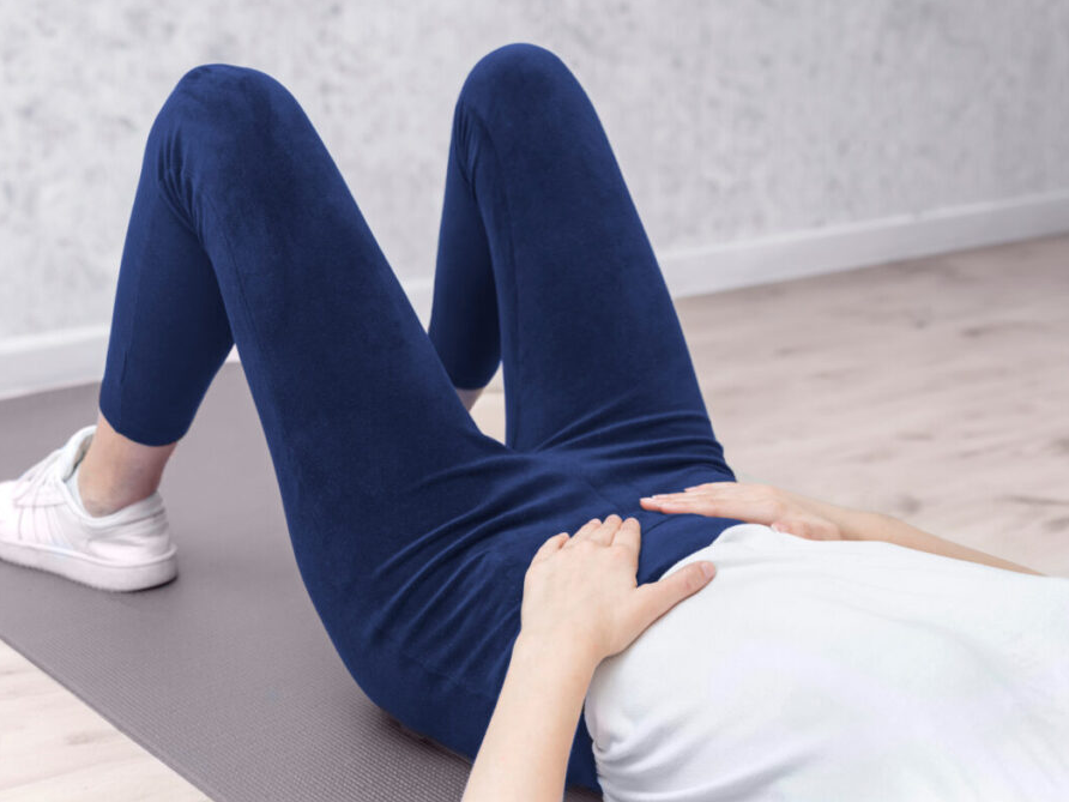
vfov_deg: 27.5
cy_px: 396
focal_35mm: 53
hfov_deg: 36.2
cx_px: 552
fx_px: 1637
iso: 400
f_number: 5
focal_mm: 48
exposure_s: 1/100
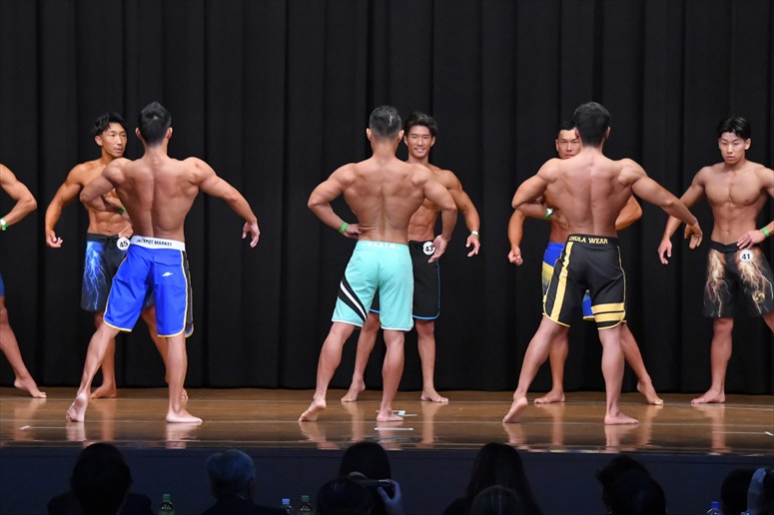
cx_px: 387
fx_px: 3610
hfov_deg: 12.2
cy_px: 258
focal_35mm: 168
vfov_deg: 8.2
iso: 8000
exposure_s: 1/400
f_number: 5.6
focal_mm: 112
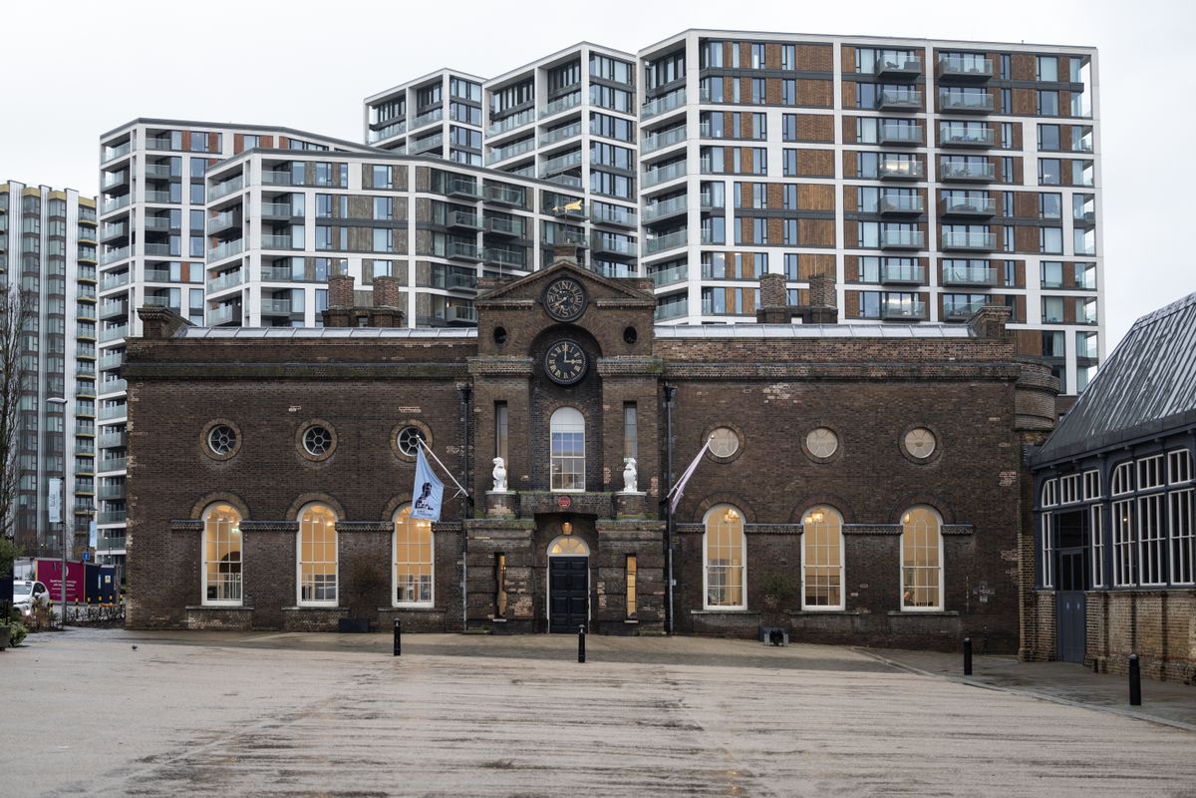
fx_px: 1661
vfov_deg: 27.0
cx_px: 598
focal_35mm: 50
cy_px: 399
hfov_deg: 39.6
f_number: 1.4
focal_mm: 50
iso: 64
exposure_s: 1/60
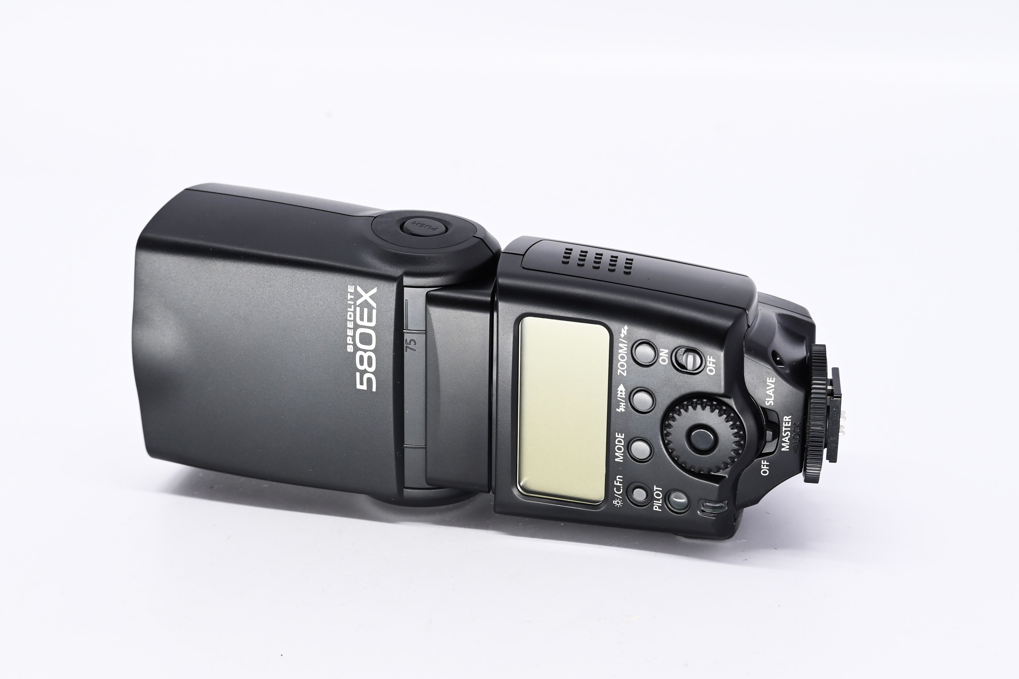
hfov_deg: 26.7
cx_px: 510
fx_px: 2151
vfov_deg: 17.9
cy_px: 343
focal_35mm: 76
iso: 500
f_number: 9
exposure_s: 1/200
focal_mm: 50
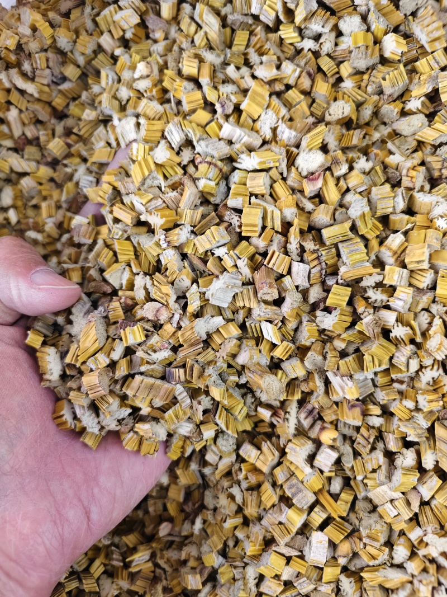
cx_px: 224
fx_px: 396
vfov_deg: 73.9
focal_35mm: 23
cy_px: 298
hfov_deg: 58.9
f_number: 1.88
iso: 2729
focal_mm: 5.56
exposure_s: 1/255
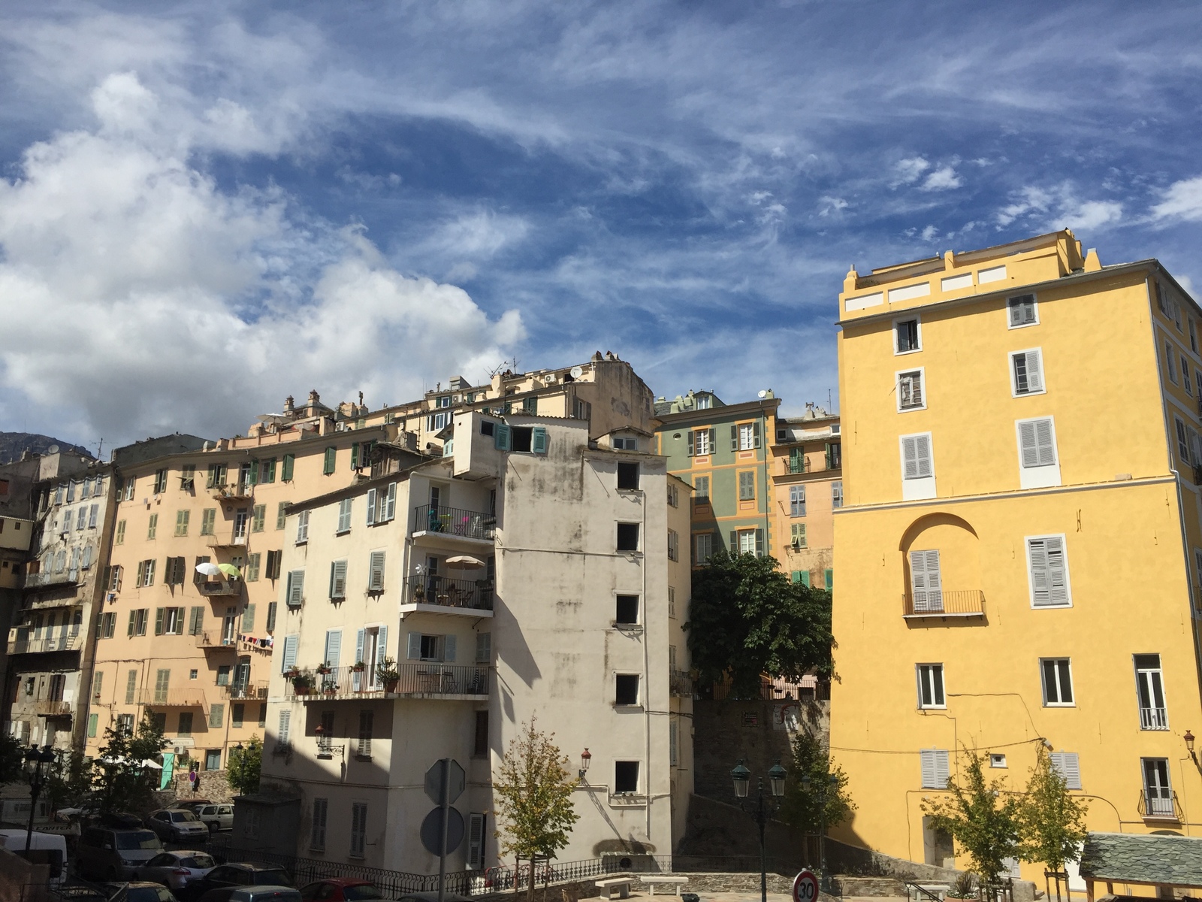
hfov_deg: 61.7
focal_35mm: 29
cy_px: 451
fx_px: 1007
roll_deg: -1.2
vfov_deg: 48.2
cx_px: 601
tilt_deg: +15.3
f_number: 2.2
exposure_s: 1/3597
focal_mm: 4.15
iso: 32
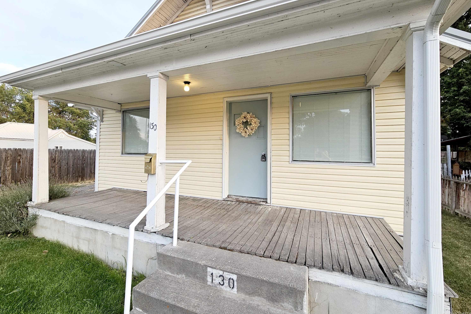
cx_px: 233
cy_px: 148
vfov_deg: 81.1
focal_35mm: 14
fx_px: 183
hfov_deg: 104.2
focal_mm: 2.2
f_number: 2.2
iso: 50
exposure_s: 1/120
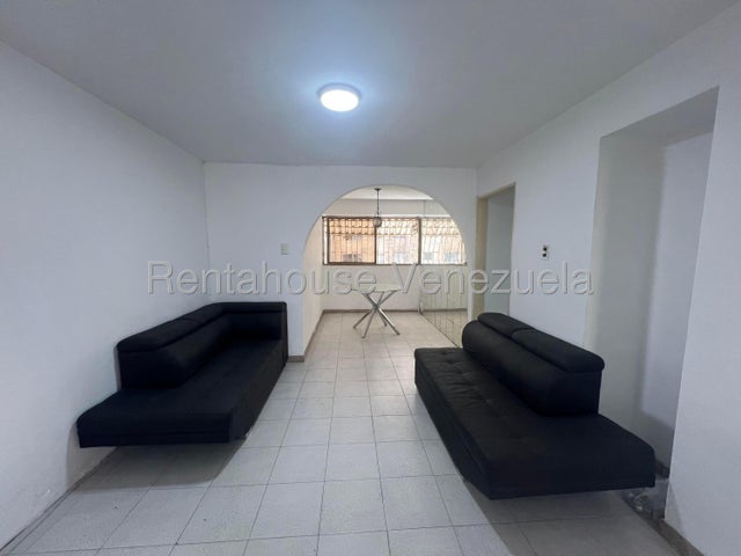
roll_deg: -0.4
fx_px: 278
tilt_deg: -6.0
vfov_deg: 89.9
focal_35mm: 13
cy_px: 278
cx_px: 370
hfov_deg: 106.2
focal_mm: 1.57
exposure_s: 1/120
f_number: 1.8
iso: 100
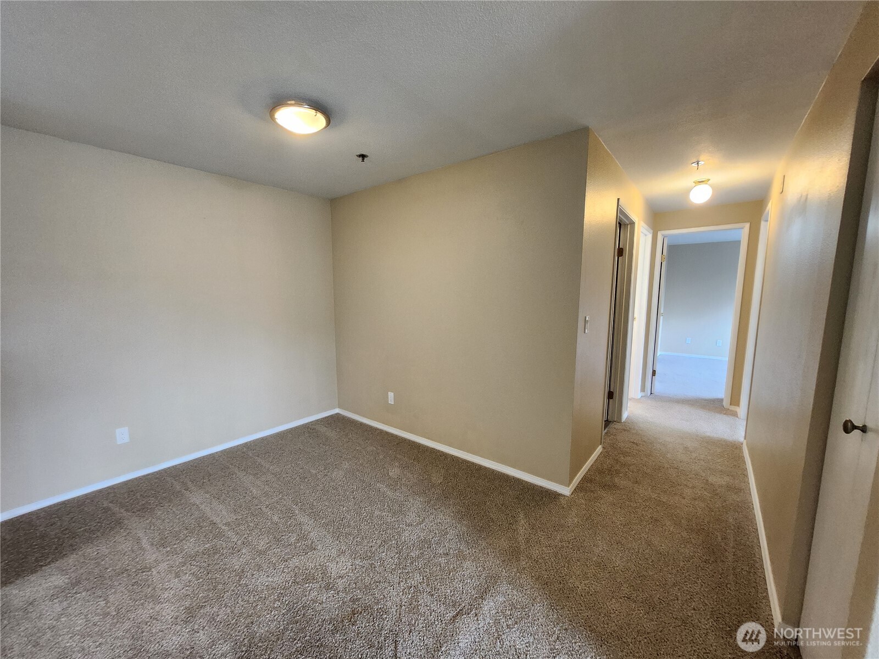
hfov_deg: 106.2
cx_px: 440
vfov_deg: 89.9
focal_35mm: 13
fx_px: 330
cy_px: 330
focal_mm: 1.74
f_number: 2.2
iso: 400
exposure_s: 1/60
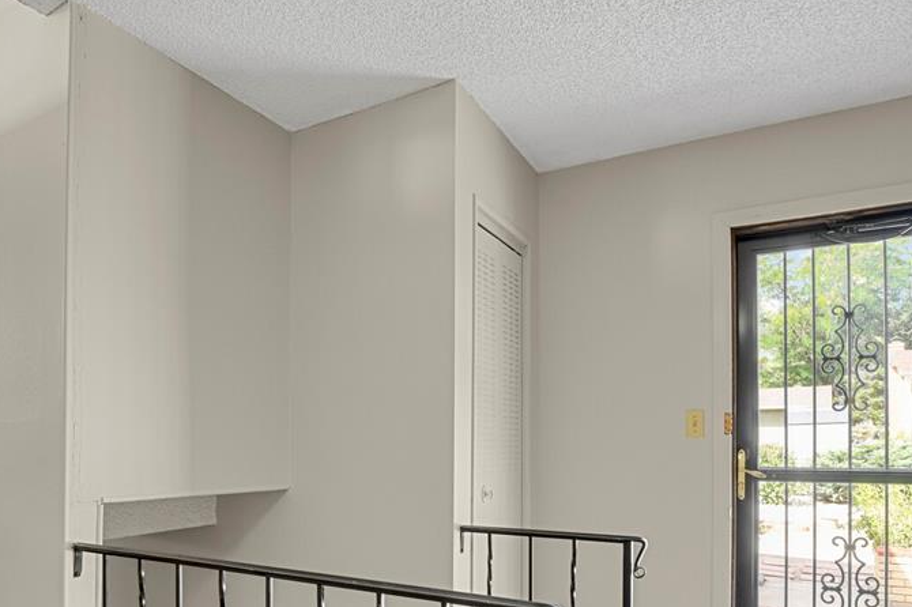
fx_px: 658
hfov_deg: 68.1
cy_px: 446
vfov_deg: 47.9
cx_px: 331
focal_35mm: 26
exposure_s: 1/13
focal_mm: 17
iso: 12800
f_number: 8
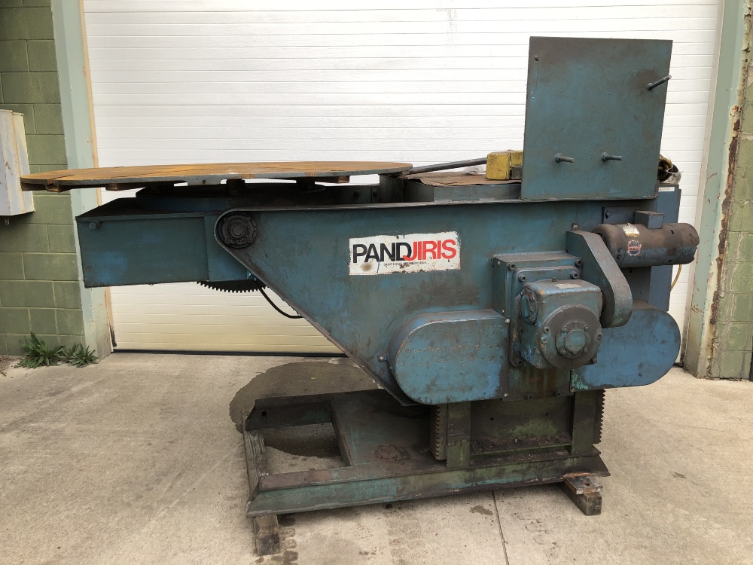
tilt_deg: -12.1
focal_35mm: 28
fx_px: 609
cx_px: 376
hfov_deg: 63.4
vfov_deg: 49.7
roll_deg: -0.5
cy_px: 282
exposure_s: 1/120
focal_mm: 3.99
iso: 32
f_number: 1.8
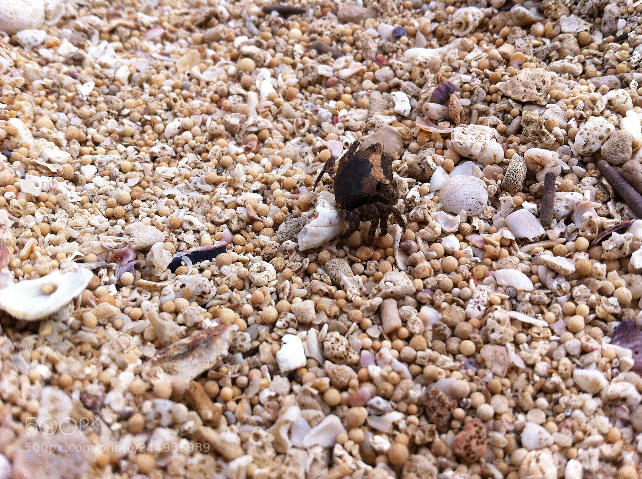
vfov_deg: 40.6
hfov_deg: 52.7
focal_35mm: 35
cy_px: 240
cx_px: 321
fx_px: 648
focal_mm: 3.85
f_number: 2.8
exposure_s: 1/548
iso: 80
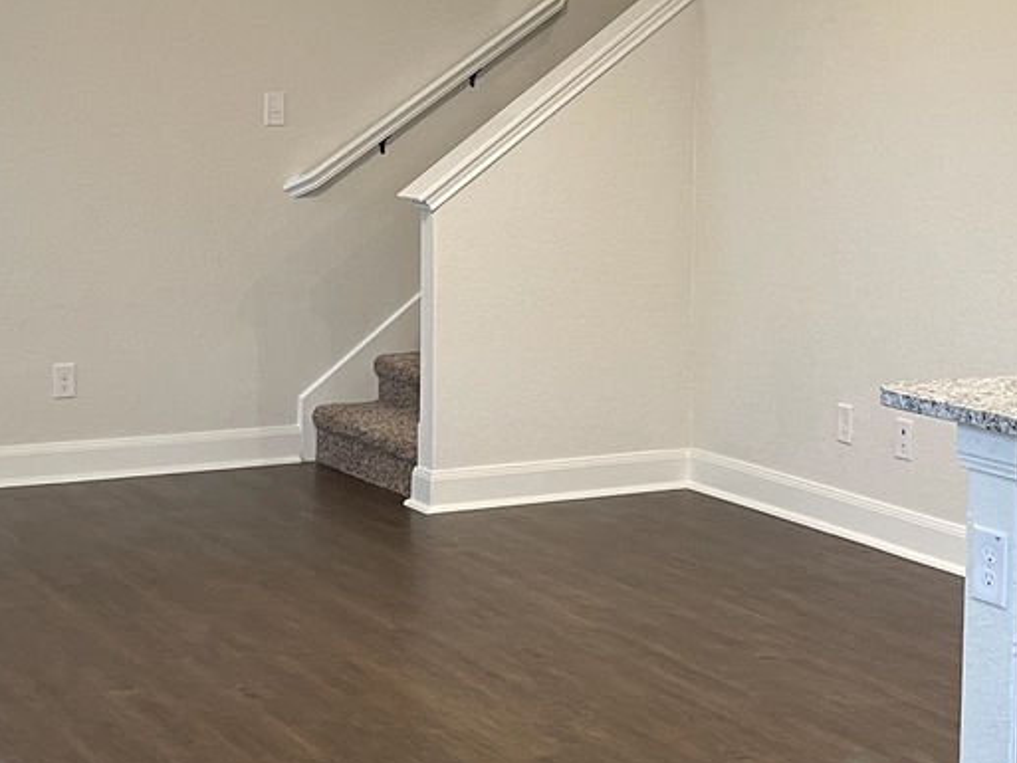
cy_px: 212
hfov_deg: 26.6
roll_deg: -0.8
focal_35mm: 73
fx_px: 2145
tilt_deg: -4.0
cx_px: 585
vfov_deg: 20.1
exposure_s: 1/60
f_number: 1.6
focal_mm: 5.1
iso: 100
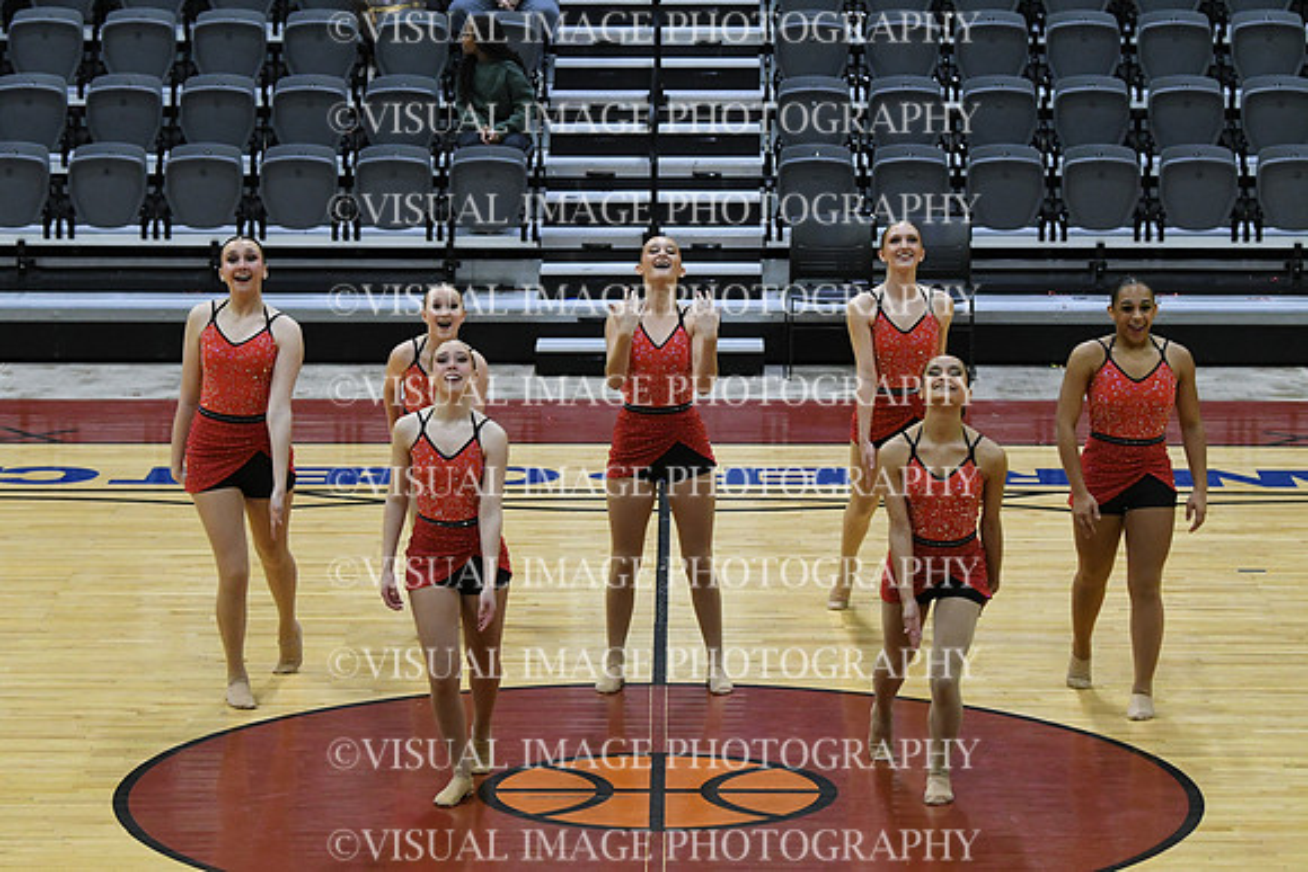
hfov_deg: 14.4
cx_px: 654
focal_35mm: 142
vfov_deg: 9.7
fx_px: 5160
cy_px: 436
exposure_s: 1/500
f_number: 4
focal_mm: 95
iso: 5000
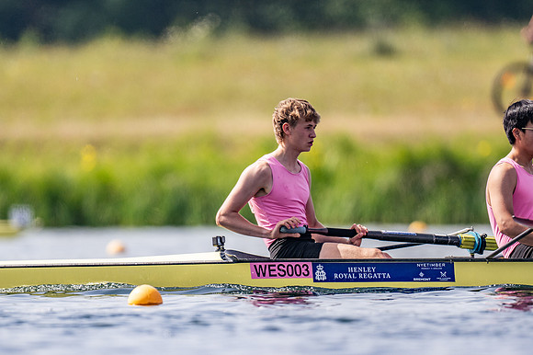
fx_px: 13317
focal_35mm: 900
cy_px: 178
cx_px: 266
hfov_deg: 2.3
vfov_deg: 1.5
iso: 200
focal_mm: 600
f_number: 4
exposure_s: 1/2500
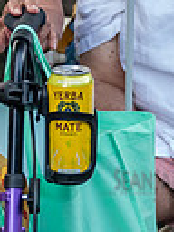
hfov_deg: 8.4
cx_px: 180
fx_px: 1173
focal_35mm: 175
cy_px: -16
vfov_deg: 11.2
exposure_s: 1/640
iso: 2000
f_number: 2.8
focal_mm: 31
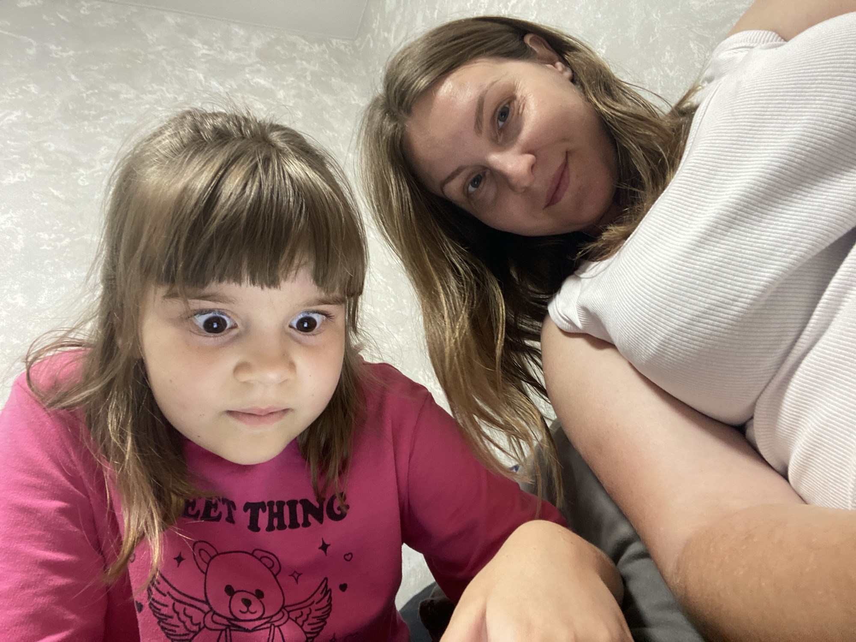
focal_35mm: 23
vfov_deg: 58.9
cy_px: 321
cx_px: 428
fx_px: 569
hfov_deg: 73.9
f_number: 2.2
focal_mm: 2.71
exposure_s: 1/25
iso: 320
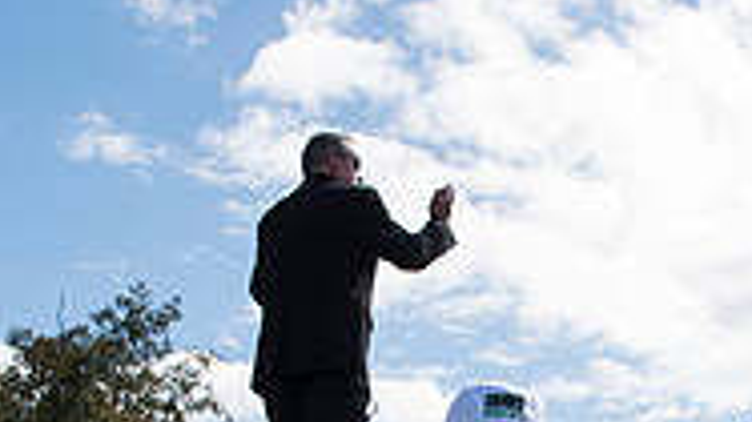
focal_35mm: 78
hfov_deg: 27.1
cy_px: 762
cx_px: 483
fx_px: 1555
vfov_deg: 13.8
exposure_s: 1/1600
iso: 250
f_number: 4.5
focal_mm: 24
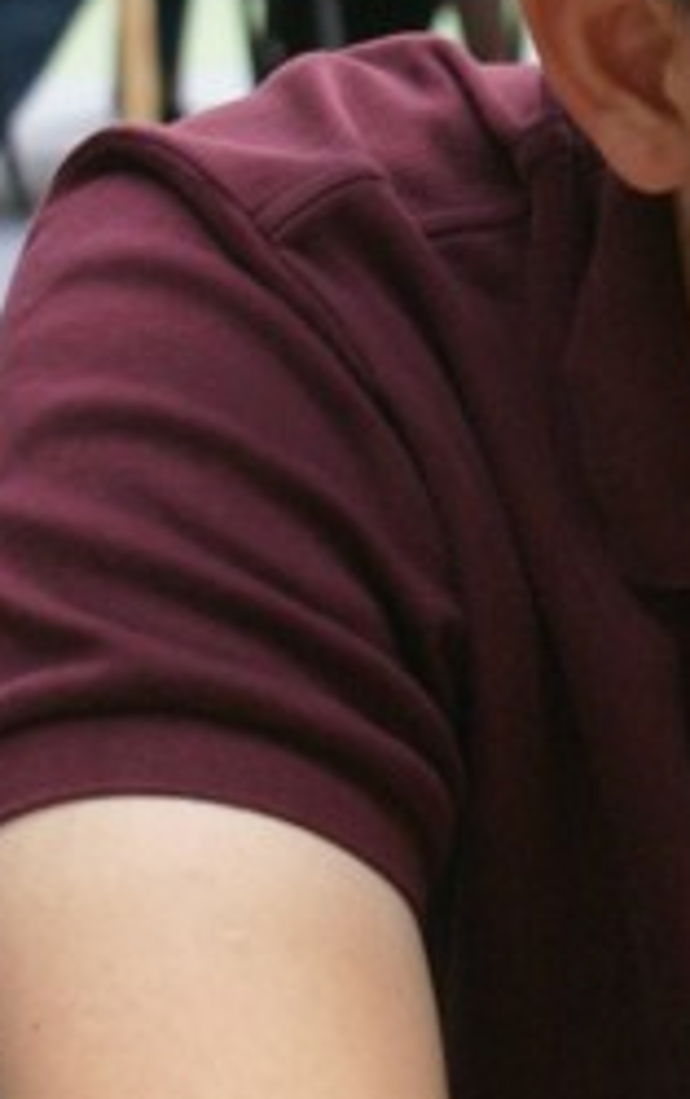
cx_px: 1437
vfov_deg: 10.9
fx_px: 5770
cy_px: 330
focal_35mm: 192
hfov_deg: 6.6
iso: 400
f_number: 5.6
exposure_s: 1/40
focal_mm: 45
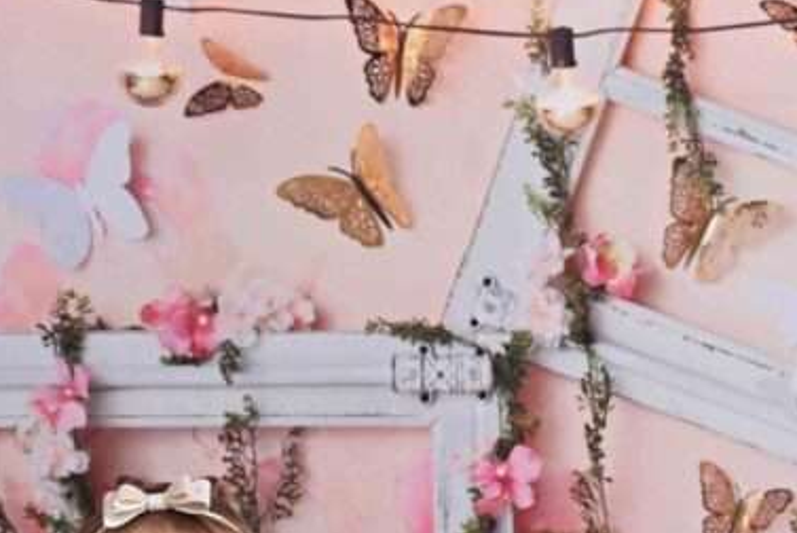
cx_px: 497
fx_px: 2769
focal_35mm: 125
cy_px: 529
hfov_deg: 16.4
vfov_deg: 10.9
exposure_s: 1/100
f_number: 4
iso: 100
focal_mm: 46
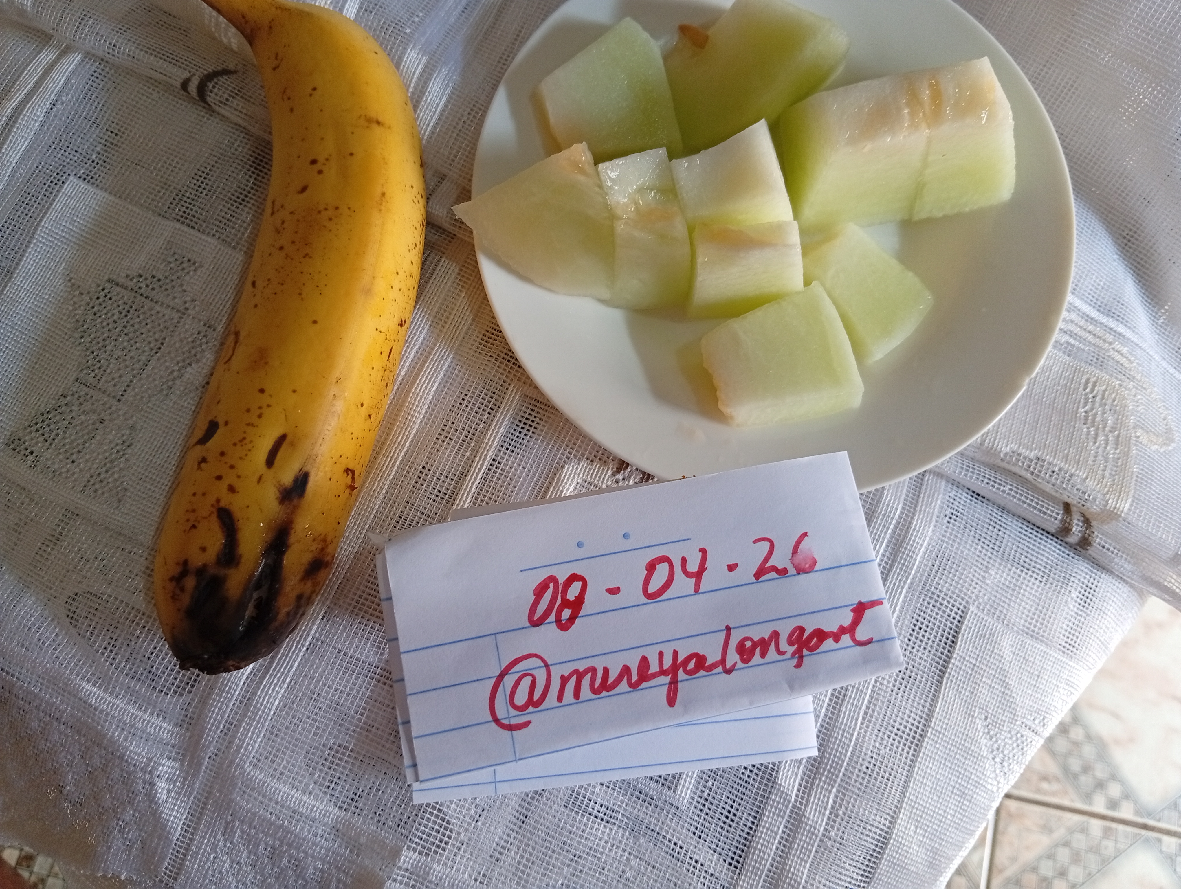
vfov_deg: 53.2
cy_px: 444
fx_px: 888
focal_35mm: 26
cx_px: 590
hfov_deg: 67.2
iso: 287
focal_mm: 3.96
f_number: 1.8
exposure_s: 1/30
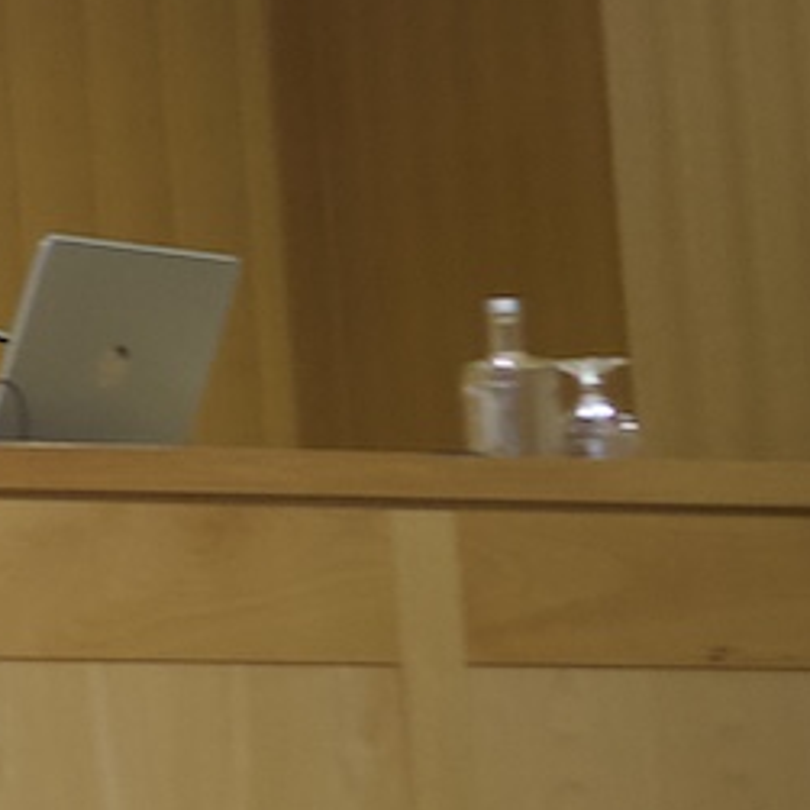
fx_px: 9398
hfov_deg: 4.8
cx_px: -1449
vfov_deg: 4.9
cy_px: 13
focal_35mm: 355
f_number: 4
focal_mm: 70
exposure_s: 1/125
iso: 3200
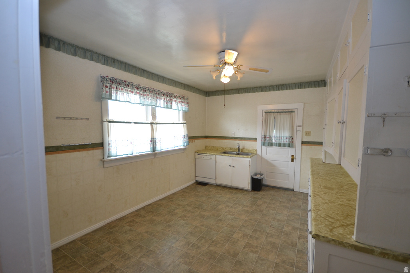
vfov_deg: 77.3
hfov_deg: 100.4
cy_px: 136
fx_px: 171
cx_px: 205
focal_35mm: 15
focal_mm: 10
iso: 400
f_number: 4.5
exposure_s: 1/80
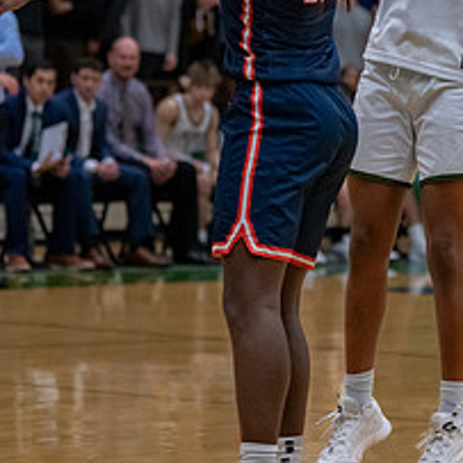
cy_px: 121
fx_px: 4298
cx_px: 401
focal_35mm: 284
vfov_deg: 6.2
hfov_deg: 6.2
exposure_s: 1/1000
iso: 2500
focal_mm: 109
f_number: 2.8
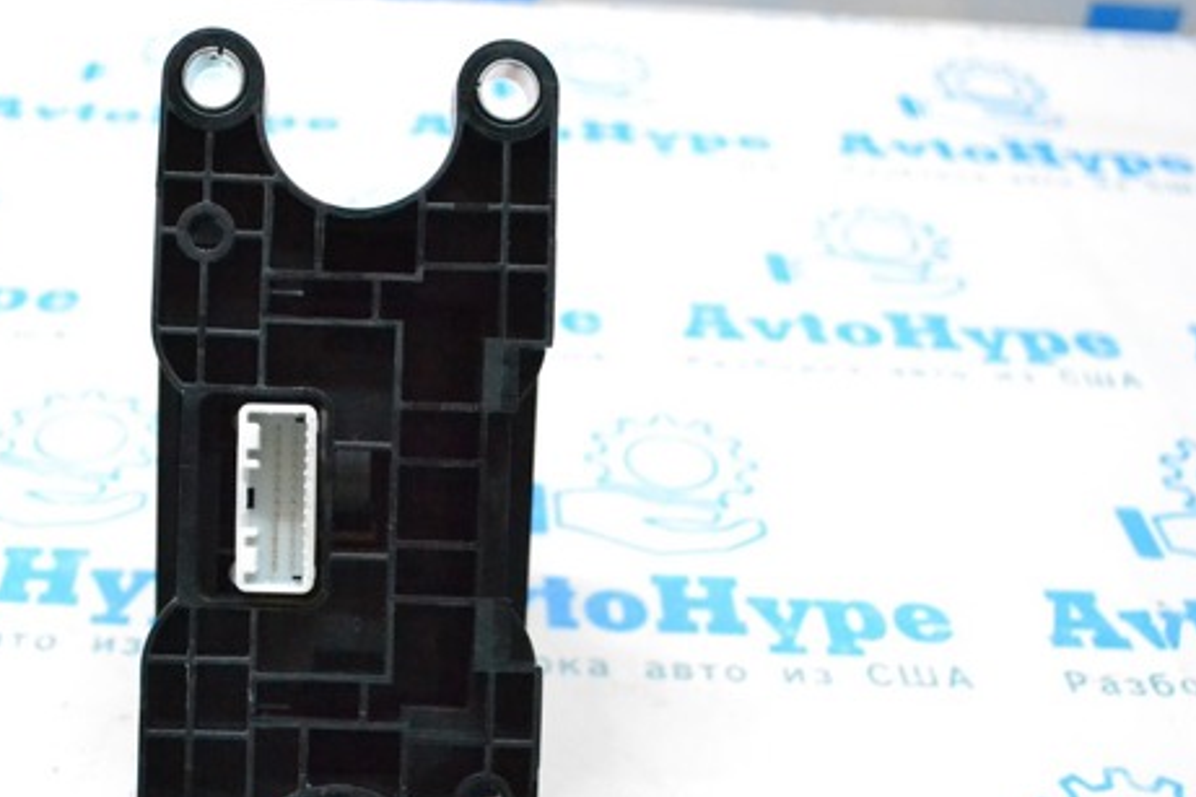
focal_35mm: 50
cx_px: 376
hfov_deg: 39.0
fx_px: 1660
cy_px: 506
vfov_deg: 26.9
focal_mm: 24
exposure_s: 1/1000
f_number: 4
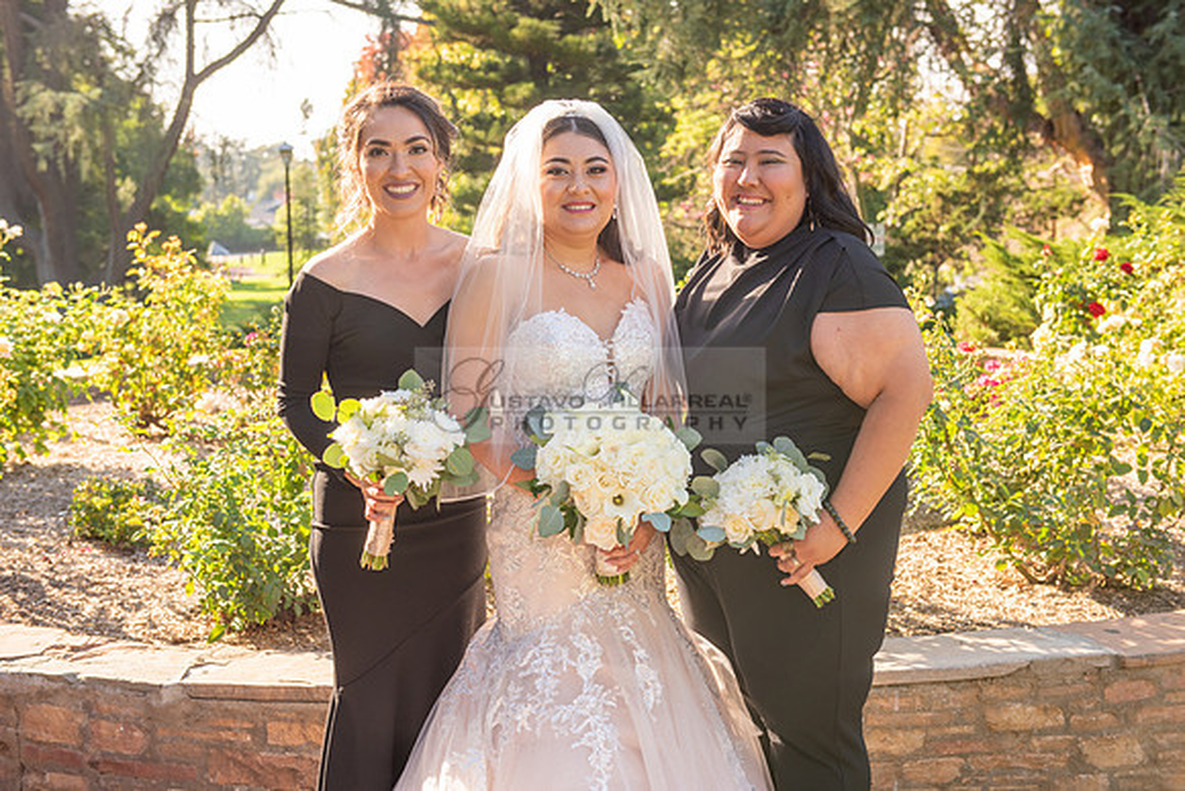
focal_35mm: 52
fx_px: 1712
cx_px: 592
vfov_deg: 26.0
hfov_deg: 38.2
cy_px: 396
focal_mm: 52
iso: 200
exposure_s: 1/250
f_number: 5.6
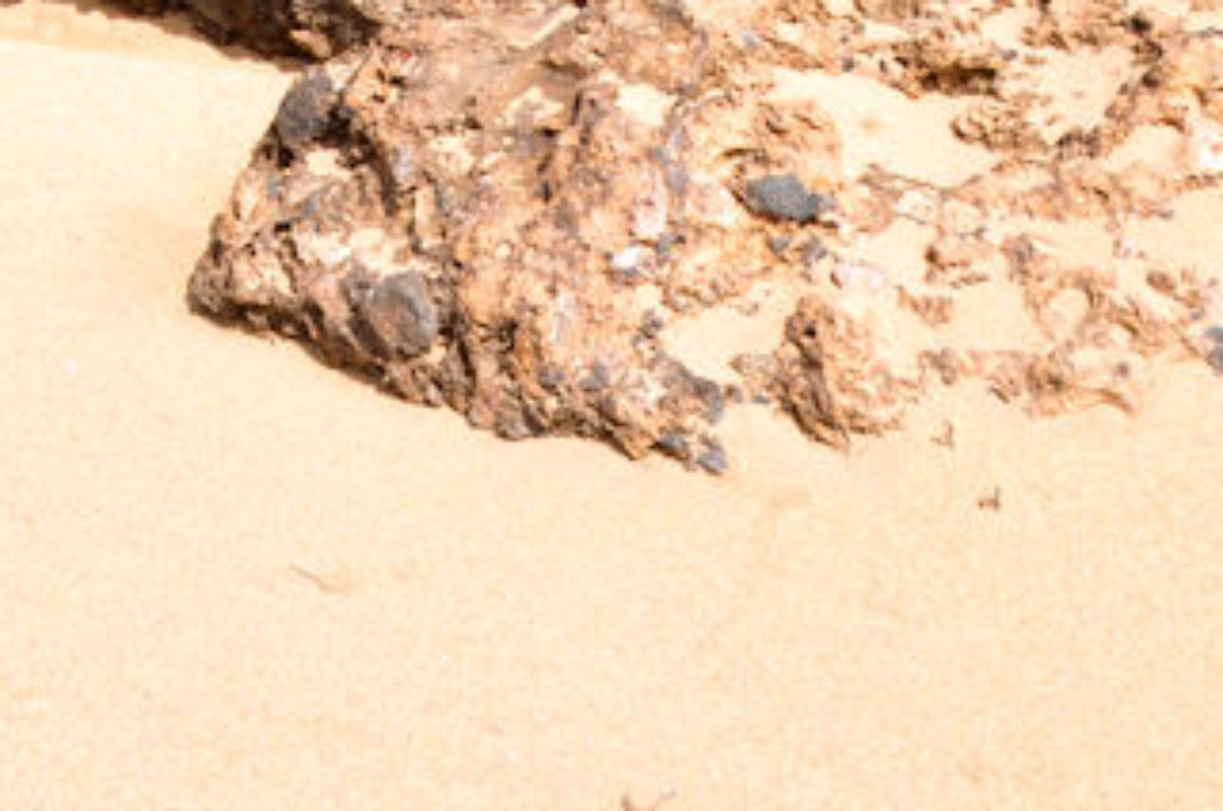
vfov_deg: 13.0
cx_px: -351
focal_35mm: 101
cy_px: -265
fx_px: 3426
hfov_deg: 18.8
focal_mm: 18
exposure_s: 1/320
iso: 200
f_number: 10
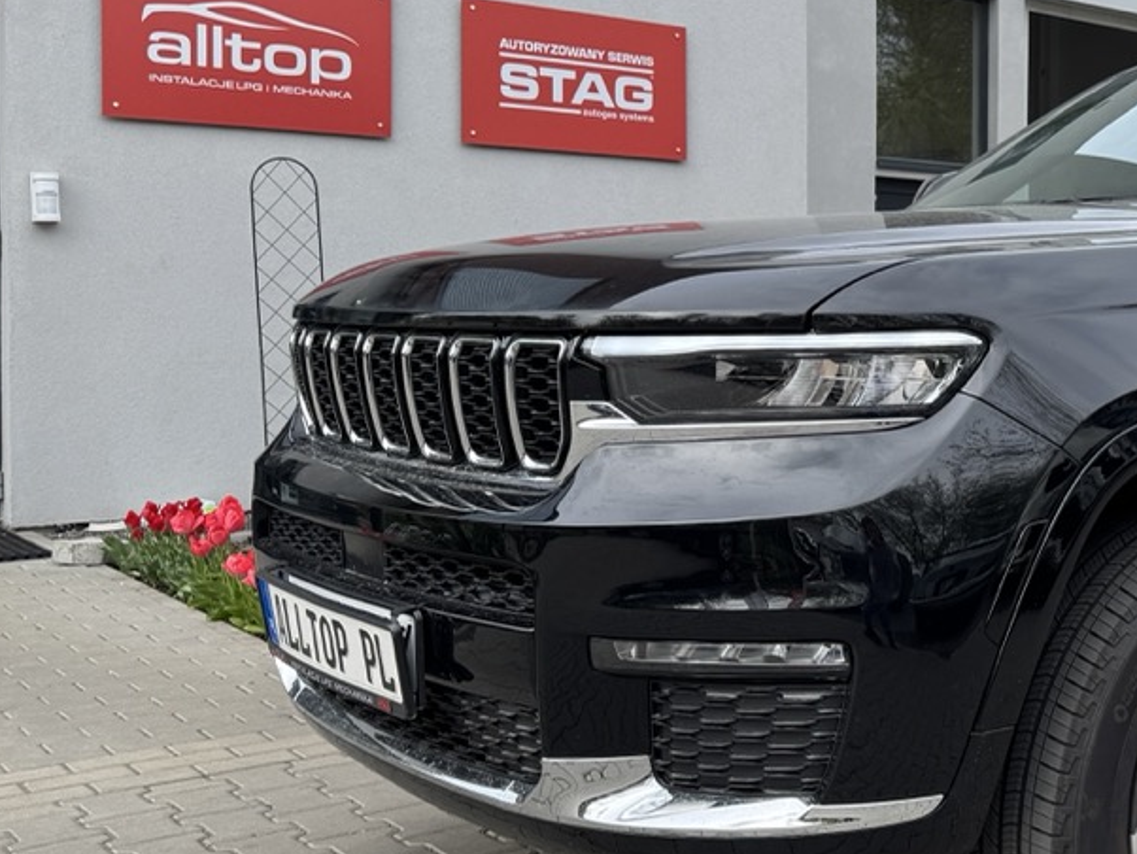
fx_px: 1676
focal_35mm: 51
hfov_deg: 34.0
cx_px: 1154
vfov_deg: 28.5
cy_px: 353
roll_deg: -2.0
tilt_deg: -2.5
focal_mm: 6.76
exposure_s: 1/1094
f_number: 1.78
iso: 80
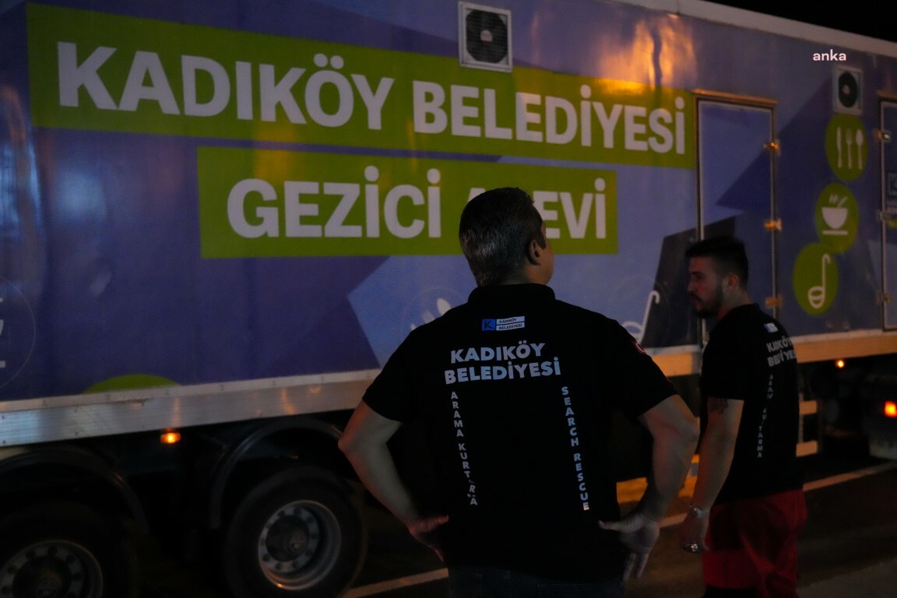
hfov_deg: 54.4
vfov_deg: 37.9
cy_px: 299
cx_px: 448
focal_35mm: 35
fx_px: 872
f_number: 4
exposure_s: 1/125
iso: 16000
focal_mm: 35
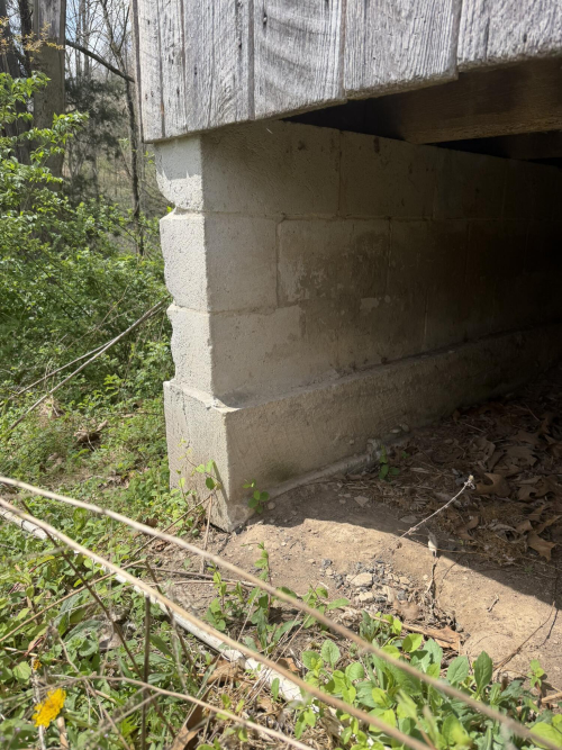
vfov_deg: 71.6
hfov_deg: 56.8
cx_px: 281
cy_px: 375
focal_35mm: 24
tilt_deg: -17.0
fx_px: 520
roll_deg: -0.5
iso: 80
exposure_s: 1/2110
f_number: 1.78
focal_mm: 6.76
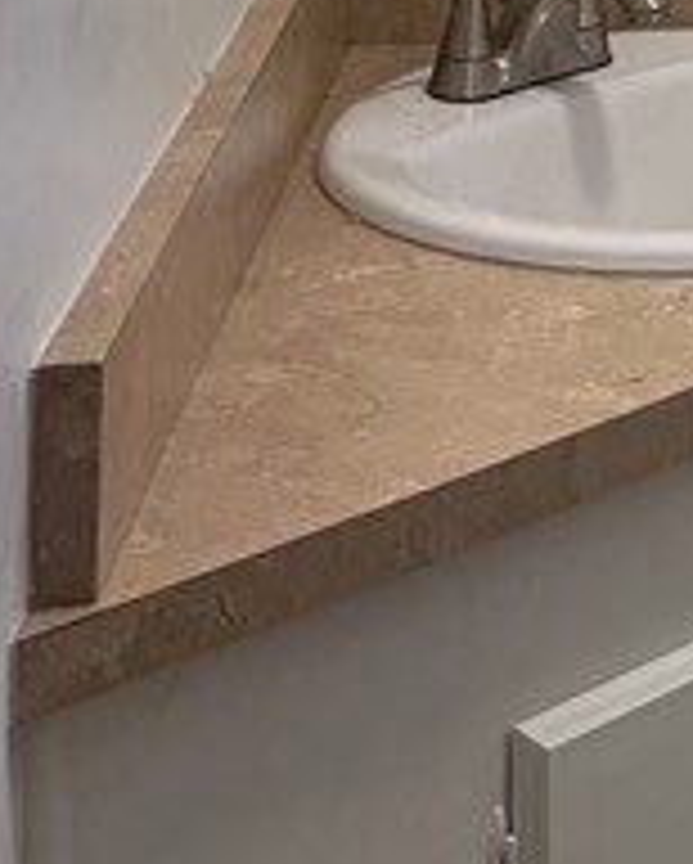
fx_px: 3200
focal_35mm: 125
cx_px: 1008
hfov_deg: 11.9
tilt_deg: -1.8
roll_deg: +1.4
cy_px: -792
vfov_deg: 13.5
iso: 125
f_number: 1.78
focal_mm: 6.76
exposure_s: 1/120
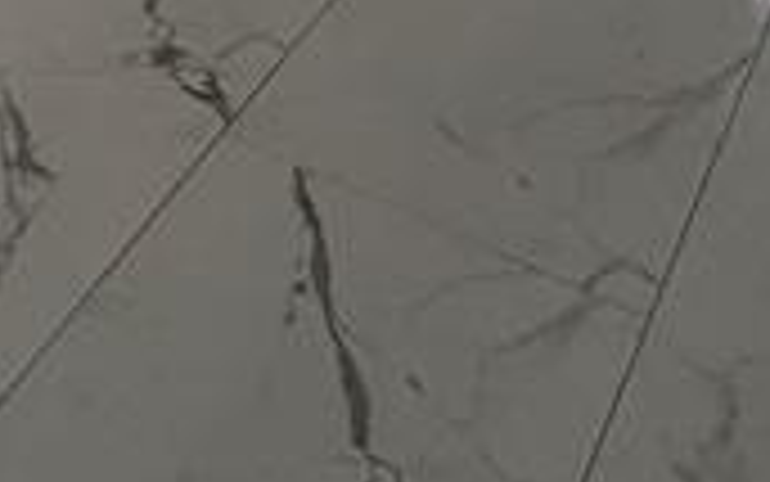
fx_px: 1868
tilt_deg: -0.1
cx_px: -41
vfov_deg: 9.8
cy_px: -1095
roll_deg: -1.1
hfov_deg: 22.2
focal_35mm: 89
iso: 320
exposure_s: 1/74
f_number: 2.2
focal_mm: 2.22
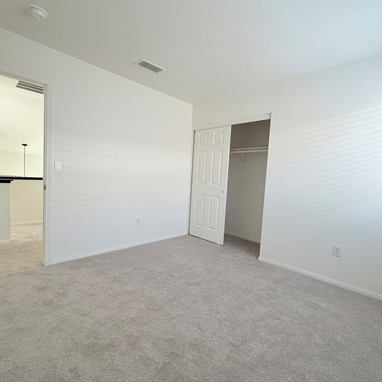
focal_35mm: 17
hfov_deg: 83.9
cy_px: 189
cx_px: 185
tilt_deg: -4.0
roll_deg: -3.0
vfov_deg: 84.0
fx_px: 212
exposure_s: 1/99
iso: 200
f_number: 2.2
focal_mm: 2.22
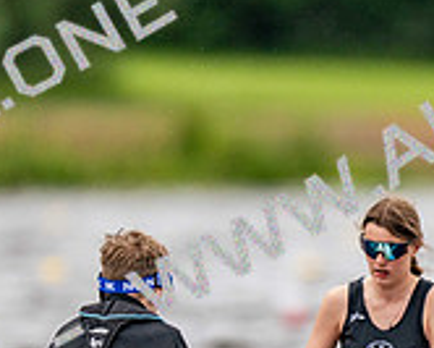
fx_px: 25242
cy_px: 323
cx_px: 450
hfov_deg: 1.0
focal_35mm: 1964
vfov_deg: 0.8
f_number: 4
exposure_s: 1/2500
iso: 500
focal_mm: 600
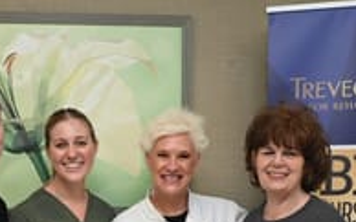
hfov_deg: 32.2
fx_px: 611
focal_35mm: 63
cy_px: 242
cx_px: 114
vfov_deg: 19.7
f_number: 9
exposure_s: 1/125
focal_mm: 30
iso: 3200
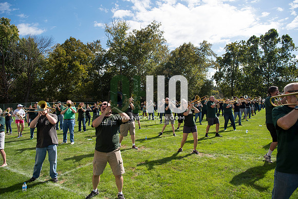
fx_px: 199
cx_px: 149
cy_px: 100
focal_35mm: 24
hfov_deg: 73.7
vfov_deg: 53.2
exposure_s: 1/1600
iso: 250
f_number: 4.5
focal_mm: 24
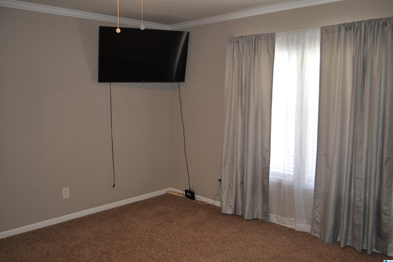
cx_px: 196
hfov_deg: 60.3
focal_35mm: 31
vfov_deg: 42.3
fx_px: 338
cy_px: 131
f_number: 3.8
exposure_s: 1/30
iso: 560
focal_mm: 20
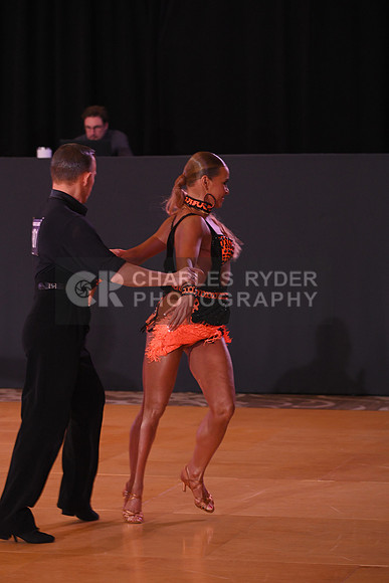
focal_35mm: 135
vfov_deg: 15.2
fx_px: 2187
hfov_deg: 10.2
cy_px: 292
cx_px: 194
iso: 2500
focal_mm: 135
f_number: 5.6
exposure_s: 1/200
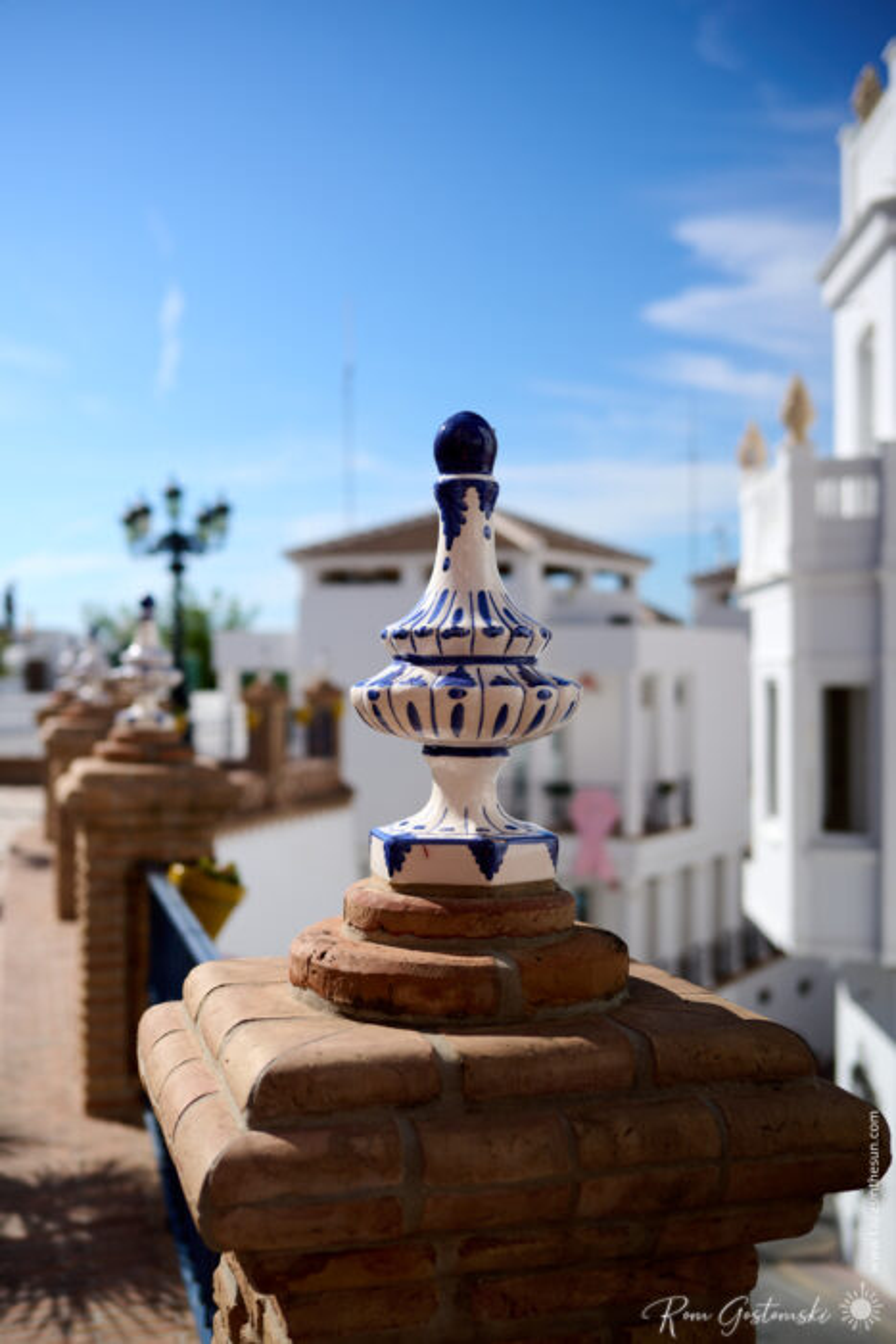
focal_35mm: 40
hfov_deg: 33.4
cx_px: 448
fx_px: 1492
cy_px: 672
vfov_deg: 48.4
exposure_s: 1/5000
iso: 100
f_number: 2.8
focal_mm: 40
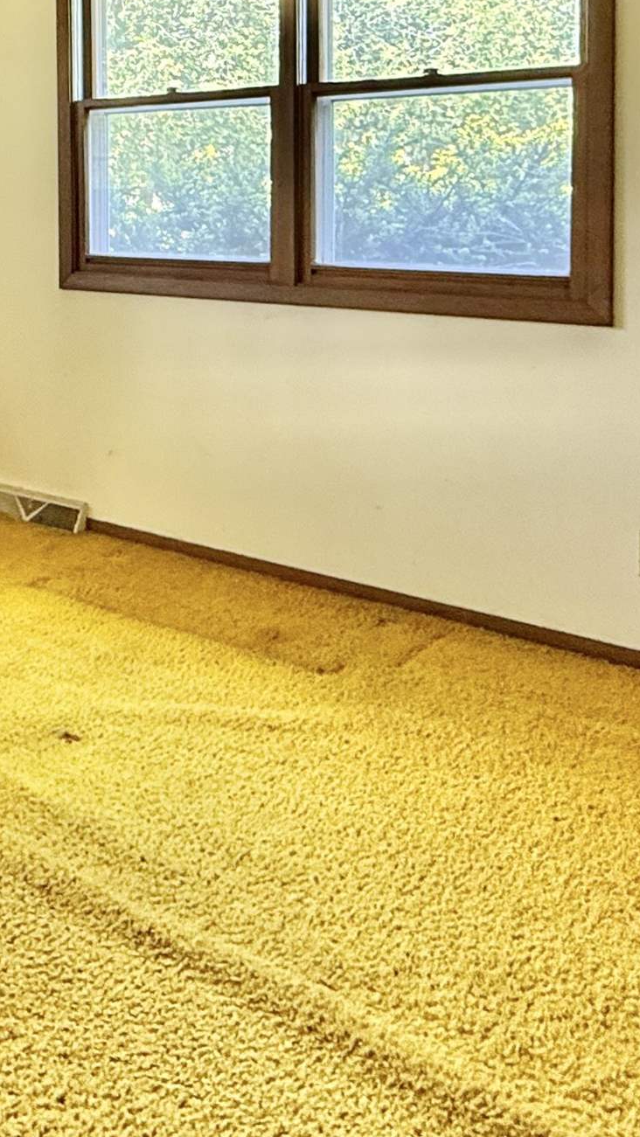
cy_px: 256
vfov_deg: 52.3
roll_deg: -1.4
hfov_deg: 30.5
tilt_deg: -1.9
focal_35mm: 36
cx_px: -1
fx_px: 1086
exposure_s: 1/99
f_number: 2.2
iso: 200
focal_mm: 2.22
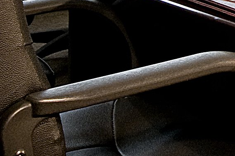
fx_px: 848
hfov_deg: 13.9
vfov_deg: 9.5
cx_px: 430
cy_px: -201
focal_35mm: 130
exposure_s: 1/15
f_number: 10
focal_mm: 11.5
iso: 200
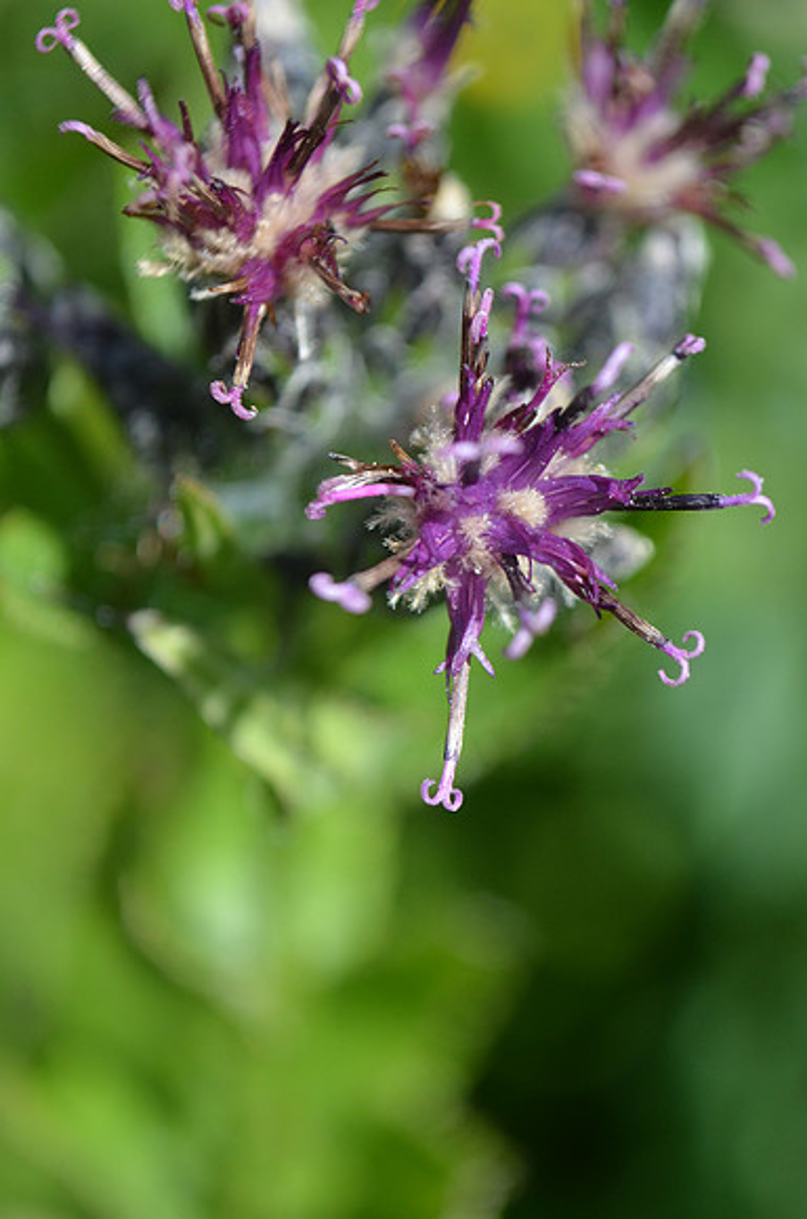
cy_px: 610
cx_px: 404
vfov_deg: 24.7
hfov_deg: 16.5
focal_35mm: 82
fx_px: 2787
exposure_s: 1/1000
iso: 720
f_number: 5.6
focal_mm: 55
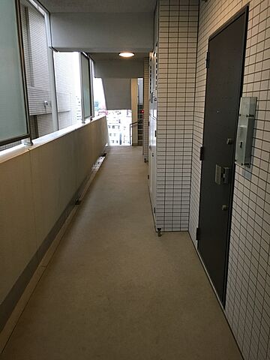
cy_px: 180
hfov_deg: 48.2
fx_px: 302
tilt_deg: -12.2
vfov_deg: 61.7
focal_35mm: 29
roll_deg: +0.0
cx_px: 135
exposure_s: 1/33
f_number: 2.2
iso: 160
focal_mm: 4.15
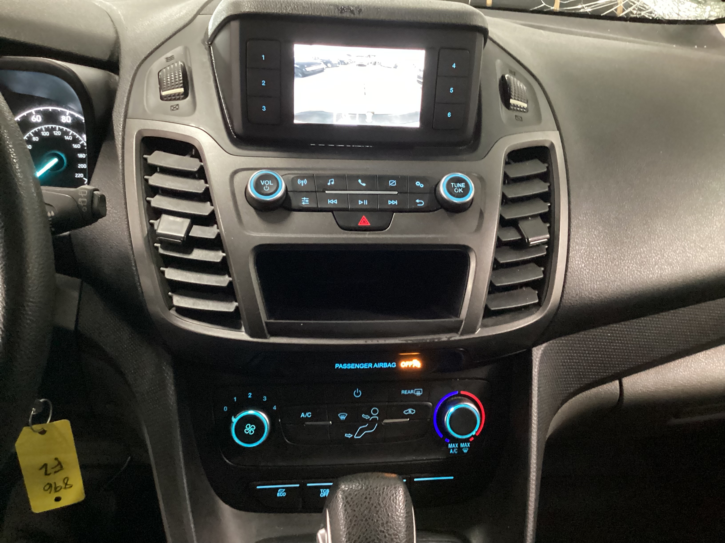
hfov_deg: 58.4
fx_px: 649
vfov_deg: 45.4
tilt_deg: -28.2
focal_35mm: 31
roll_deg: -4.5
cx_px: 362
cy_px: 272
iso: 640
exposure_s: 1/17
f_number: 2.4
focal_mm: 3.3
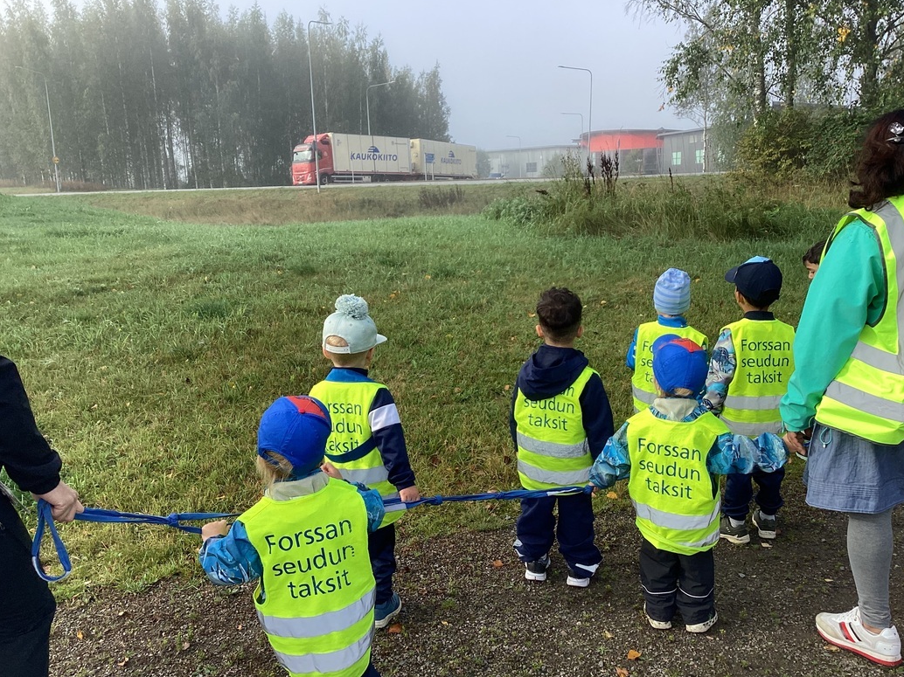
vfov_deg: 44.1
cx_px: 452
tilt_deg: -12.6
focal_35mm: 32
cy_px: 336
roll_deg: +3.0
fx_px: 835
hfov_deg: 56.8
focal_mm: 3.3
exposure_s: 1/529
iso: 25
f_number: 2.4
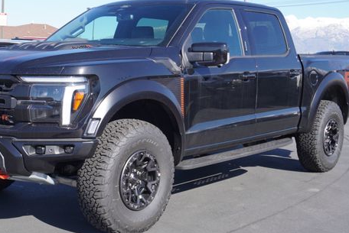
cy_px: 122
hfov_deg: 33.7
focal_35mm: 59
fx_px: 573
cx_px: 132
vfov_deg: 23.0
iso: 100
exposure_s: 1/160
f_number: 7.1
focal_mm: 28
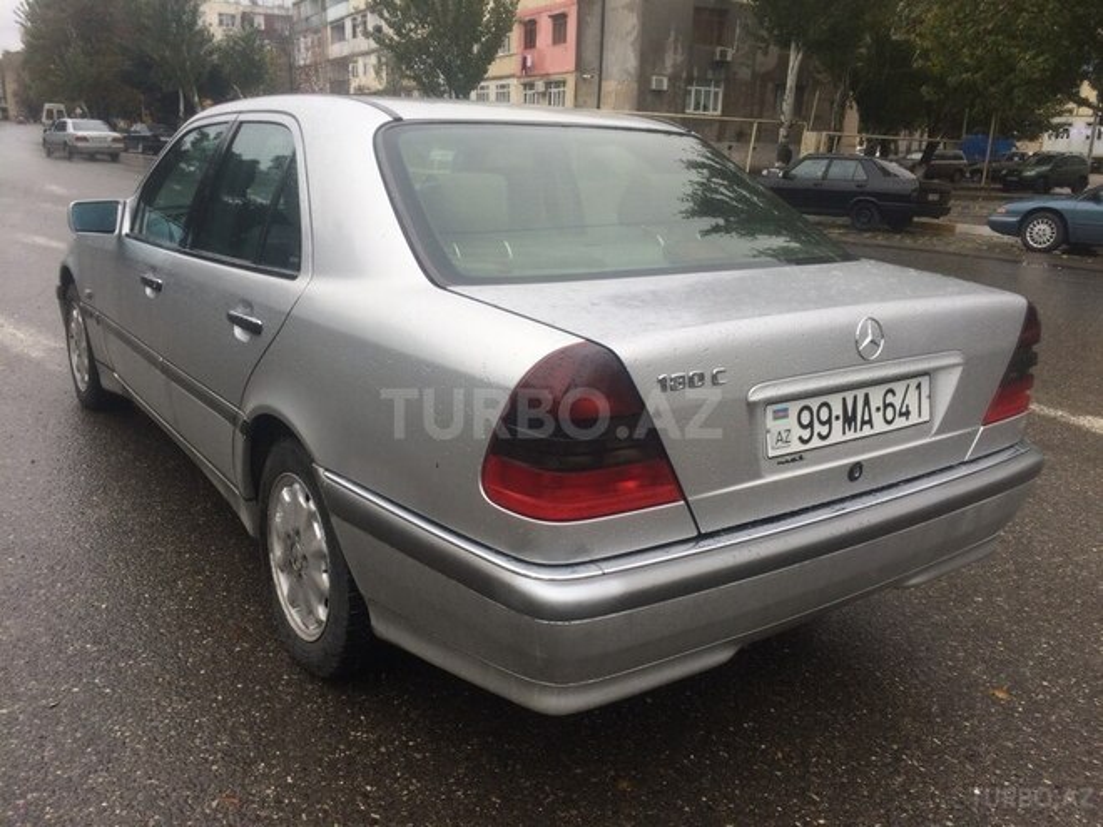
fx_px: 924
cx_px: 552
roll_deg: +0.1
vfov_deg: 48.2
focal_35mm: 29
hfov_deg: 61.7
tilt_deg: -14.7
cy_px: 414
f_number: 2.2
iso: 32
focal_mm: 4.15
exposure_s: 1/281
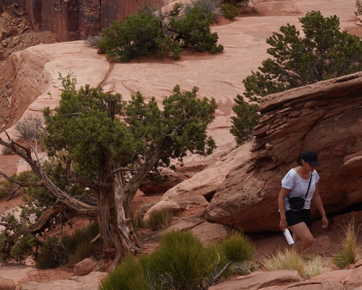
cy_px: 31
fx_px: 1136
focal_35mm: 106
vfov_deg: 14.4
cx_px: -29
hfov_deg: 17.5
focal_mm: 34
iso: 100
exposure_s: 1/100
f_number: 18
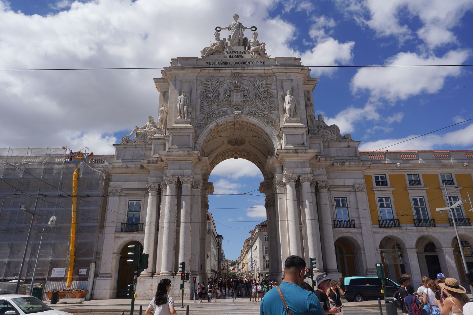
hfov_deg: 73.7
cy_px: 158
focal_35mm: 24
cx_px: 236
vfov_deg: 53.1
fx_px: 315
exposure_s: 1/100
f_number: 22
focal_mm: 24
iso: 100
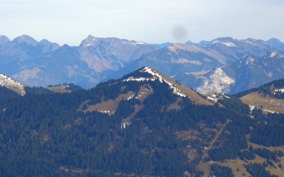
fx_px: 1323
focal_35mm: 171
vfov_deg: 7.7
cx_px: 134
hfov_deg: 12.2
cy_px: 129
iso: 80
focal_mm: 19.68
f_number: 5.6
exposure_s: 1/200
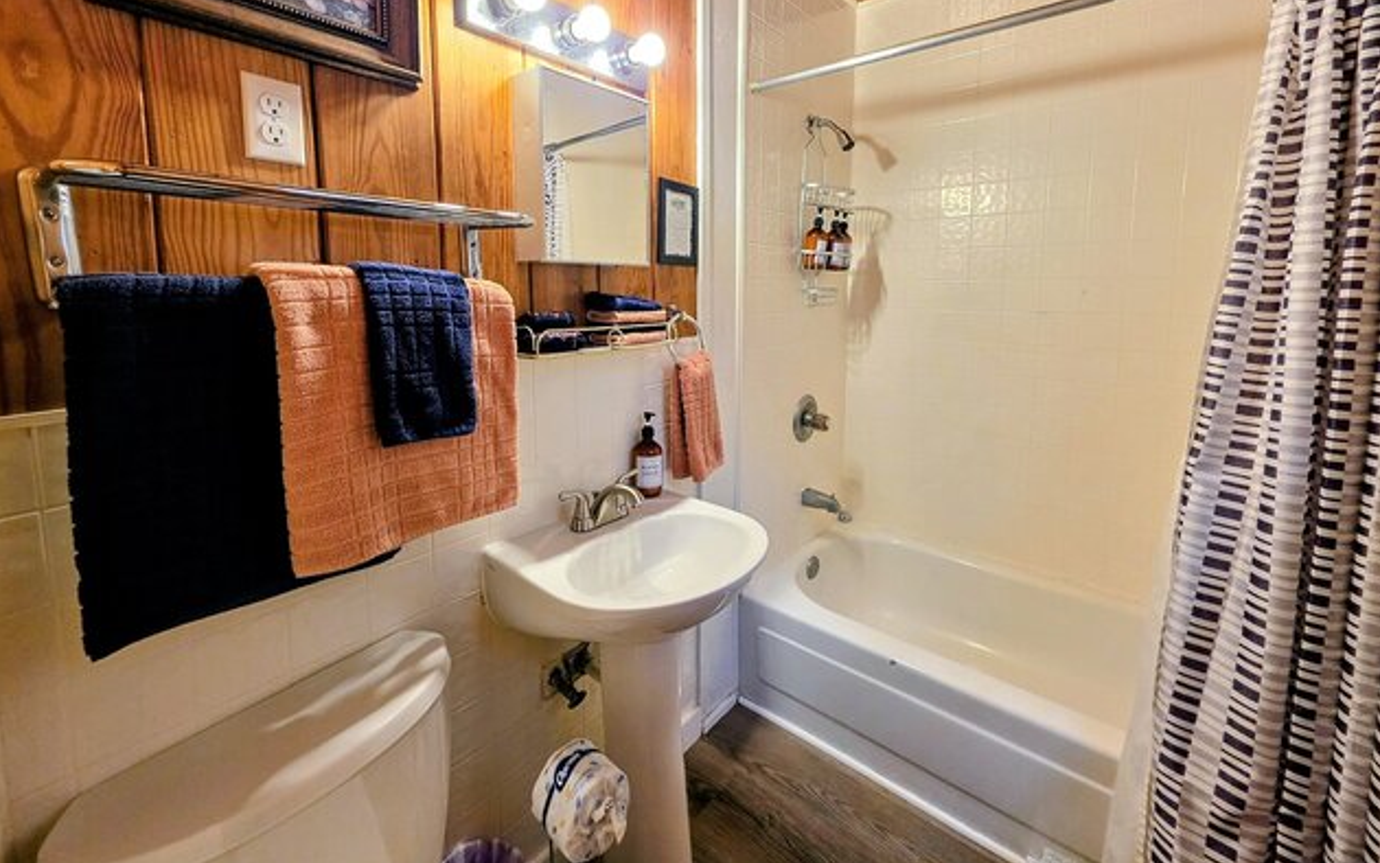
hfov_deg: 105.3
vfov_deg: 77.7
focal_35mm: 14
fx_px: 527
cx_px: 697
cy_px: 344
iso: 200
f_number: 1.9
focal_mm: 2.2
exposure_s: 1/120
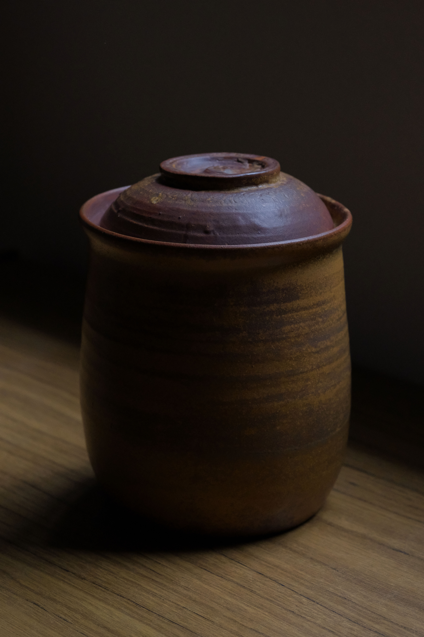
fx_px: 1484
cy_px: 318
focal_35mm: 84
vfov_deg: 24.2
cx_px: 212
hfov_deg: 16.3
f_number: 5.6
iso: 3200
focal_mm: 56
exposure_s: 1/500
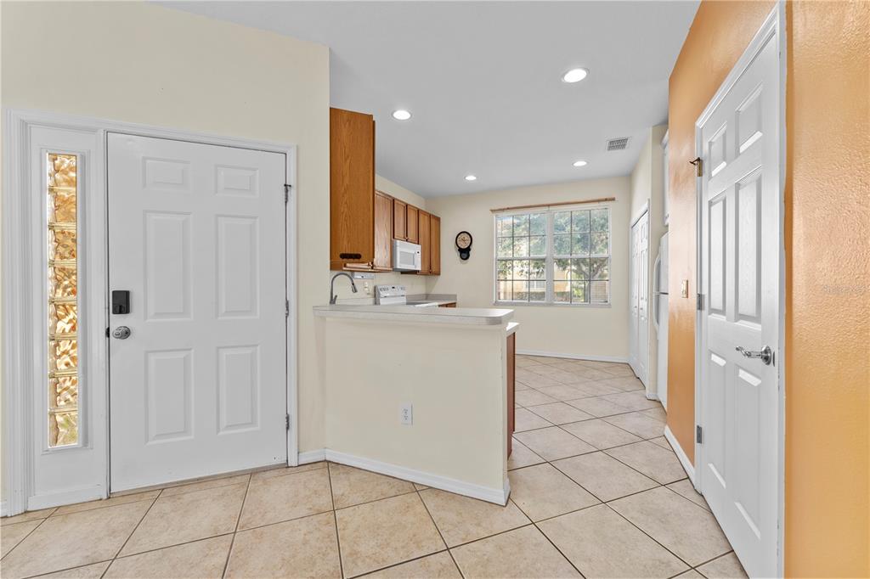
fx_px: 338
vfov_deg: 81.2
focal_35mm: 14
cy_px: 290
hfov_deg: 104.3
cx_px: 435
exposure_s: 1/10
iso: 400
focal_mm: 14
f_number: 5.6
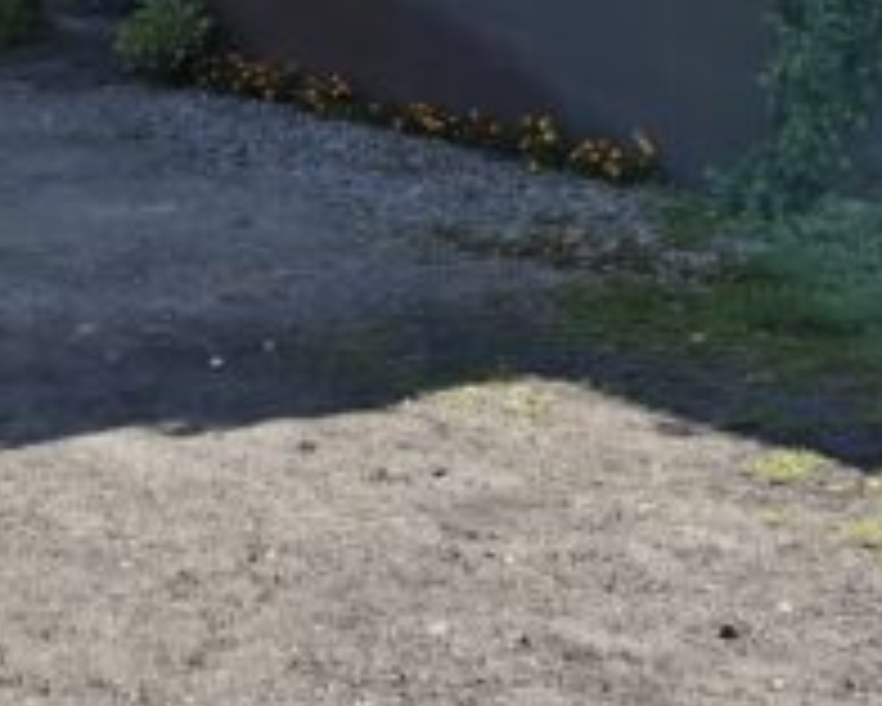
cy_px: -357
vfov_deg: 16.3
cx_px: 742
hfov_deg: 21.8
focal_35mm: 86
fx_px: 2246
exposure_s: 1/1020
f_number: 1.8
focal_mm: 5.54
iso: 50
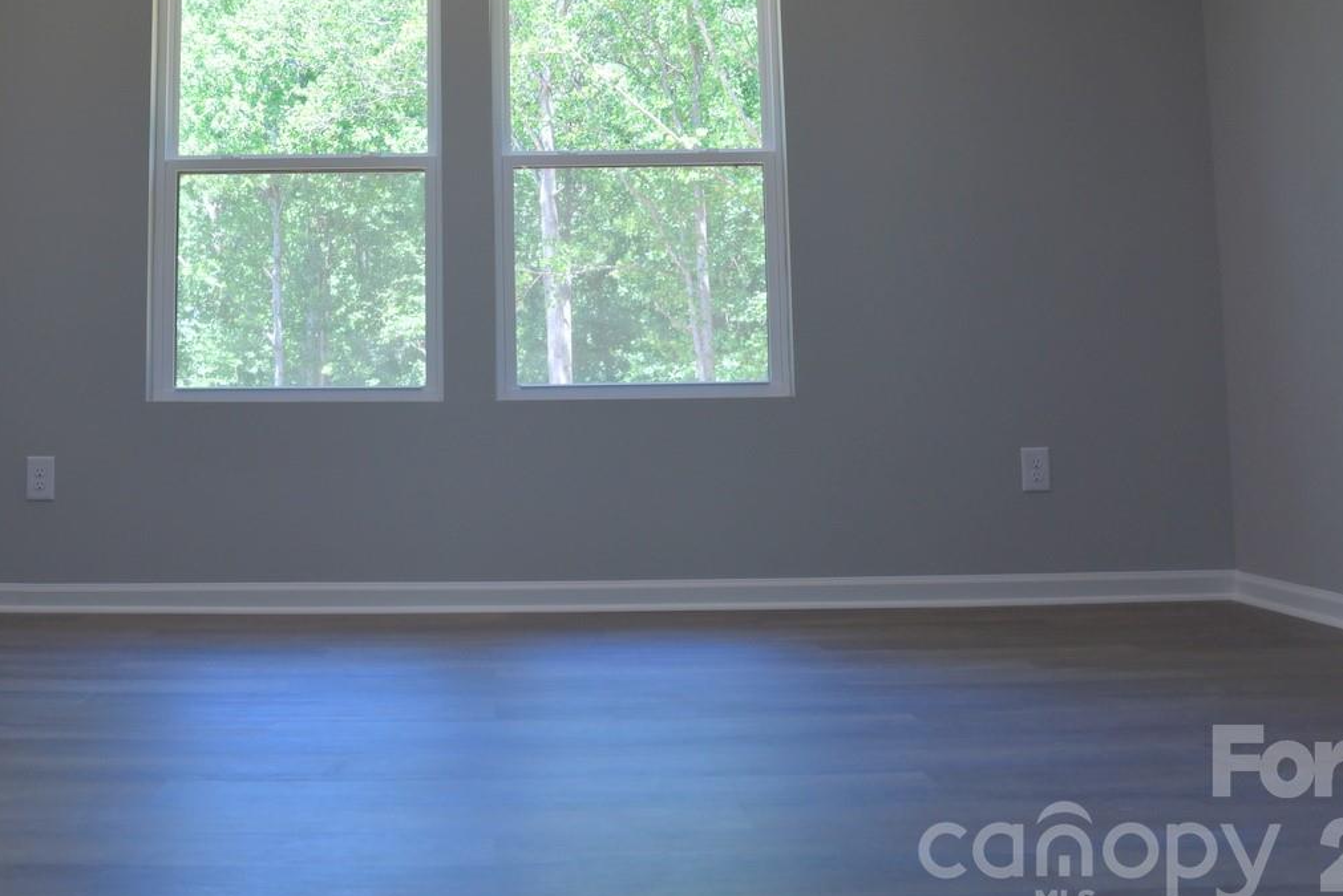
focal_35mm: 38
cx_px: 481
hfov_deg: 50.0
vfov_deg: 34.3
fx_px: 1418
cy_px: 220
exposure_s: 1/100
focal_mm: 24
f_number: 5
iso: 640
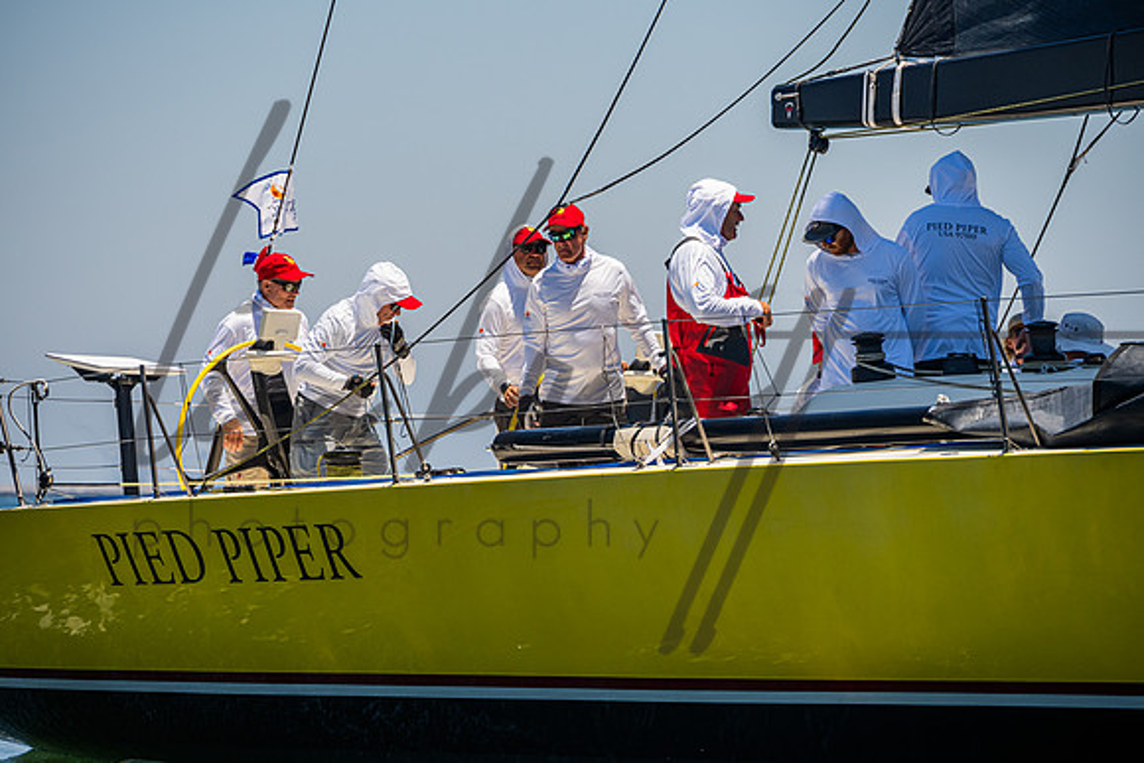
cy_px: 383
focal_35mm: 281
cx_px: 546
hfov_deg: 7.3
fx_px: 8918
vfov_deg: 4.9
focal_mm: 260
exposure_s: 1/1600
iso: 500
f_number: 8
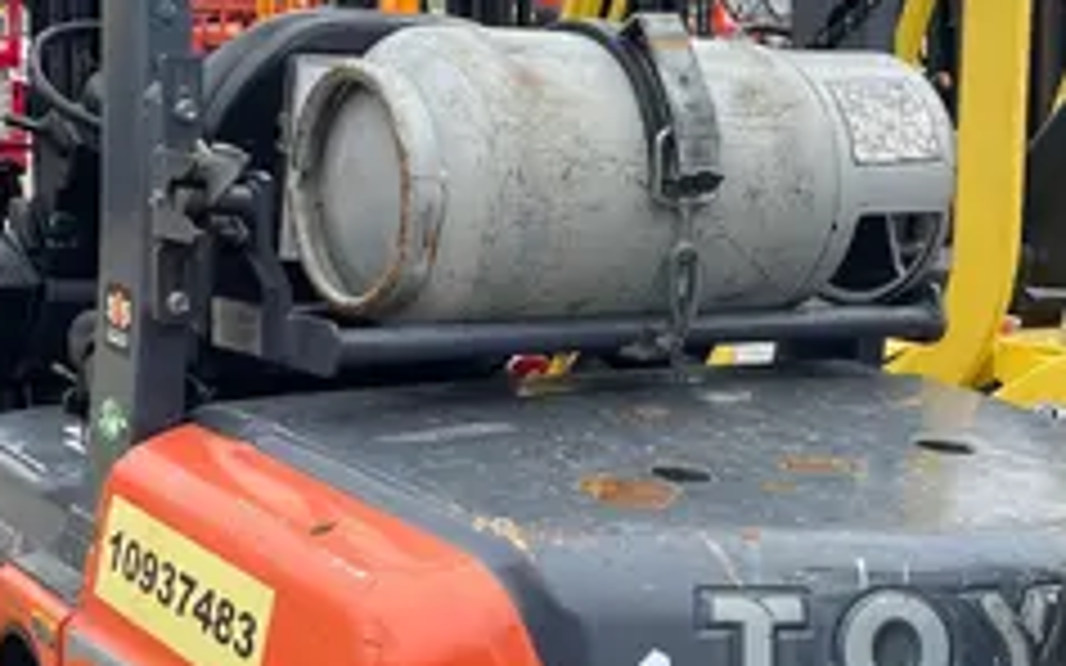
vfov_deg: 20.2
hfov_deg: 31.8
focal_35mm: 64
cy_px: 475
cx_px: 378
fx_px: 1859
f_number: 1.6
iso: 40
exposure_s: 1/121
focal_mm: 4.2
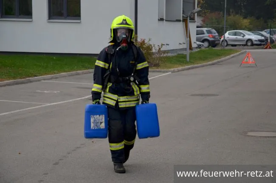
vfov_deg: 13.0
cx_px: 138
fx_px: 803
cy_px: 92
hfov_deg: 19.5
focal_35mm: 105
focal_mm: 70
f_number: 6.3
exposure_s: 1/160
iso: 200
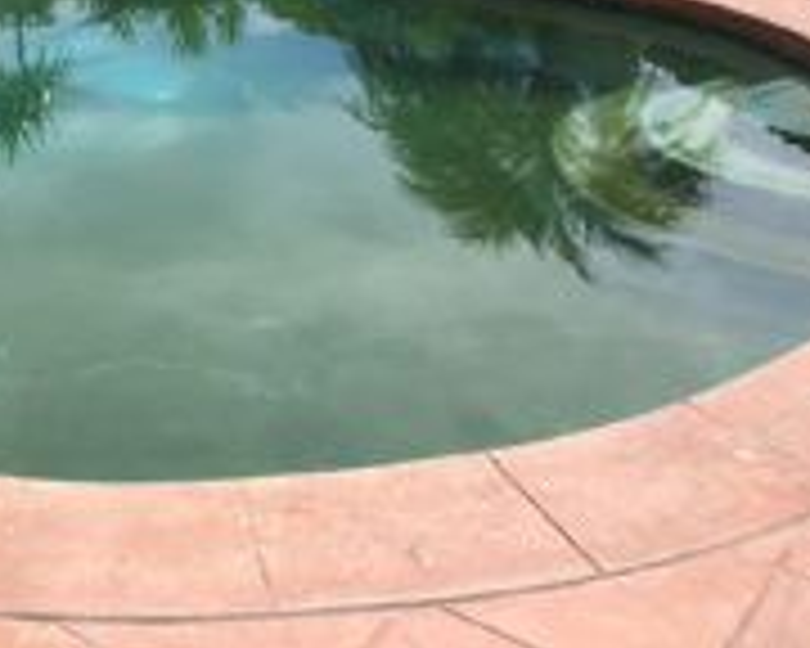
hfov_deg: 32.1
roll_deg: +0.7
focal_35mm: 55
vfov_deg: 26.6
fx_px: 1319
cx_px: 45
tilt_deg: -15.6
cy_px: 61
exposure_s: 1/1319
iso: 32
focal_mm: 4.15
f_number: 2.2
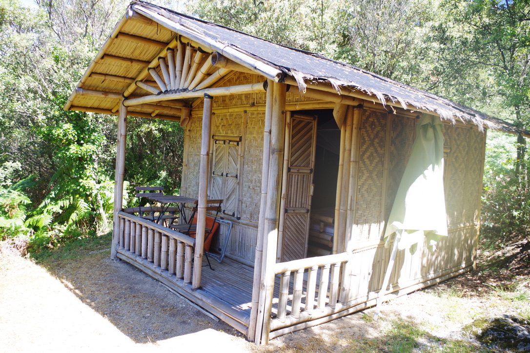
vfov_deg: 47.9
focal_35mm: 27
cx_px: 265
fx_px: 397
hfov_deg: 67.4
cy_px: 176
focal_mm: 18
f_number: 5.6
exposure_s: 1/100
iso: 200
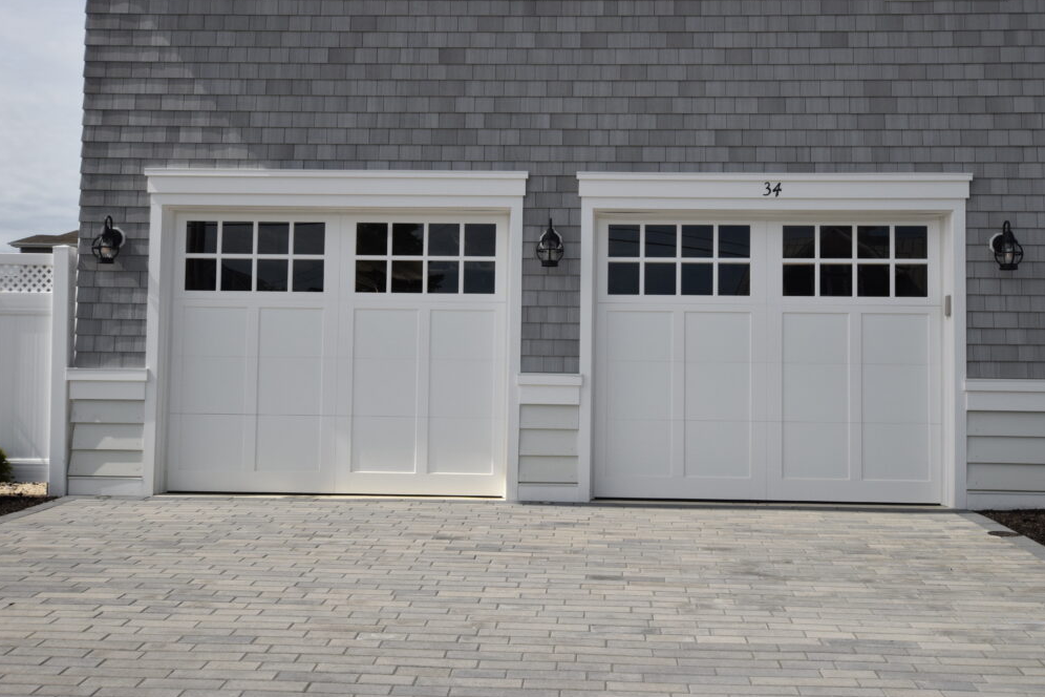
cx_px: 531
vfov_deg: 35.9
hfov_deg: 51.9
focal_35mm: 37
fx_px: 1074
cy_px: 344
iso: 640
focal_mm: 24
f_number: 14
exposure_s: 1/800
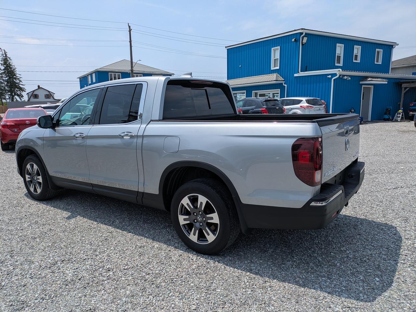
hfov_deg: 69.4
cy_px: 156
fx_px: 301
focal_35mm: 25
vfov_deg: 54.9
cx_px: 208
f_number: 1.89
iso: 41
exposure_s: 1/3226
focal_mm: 5.43
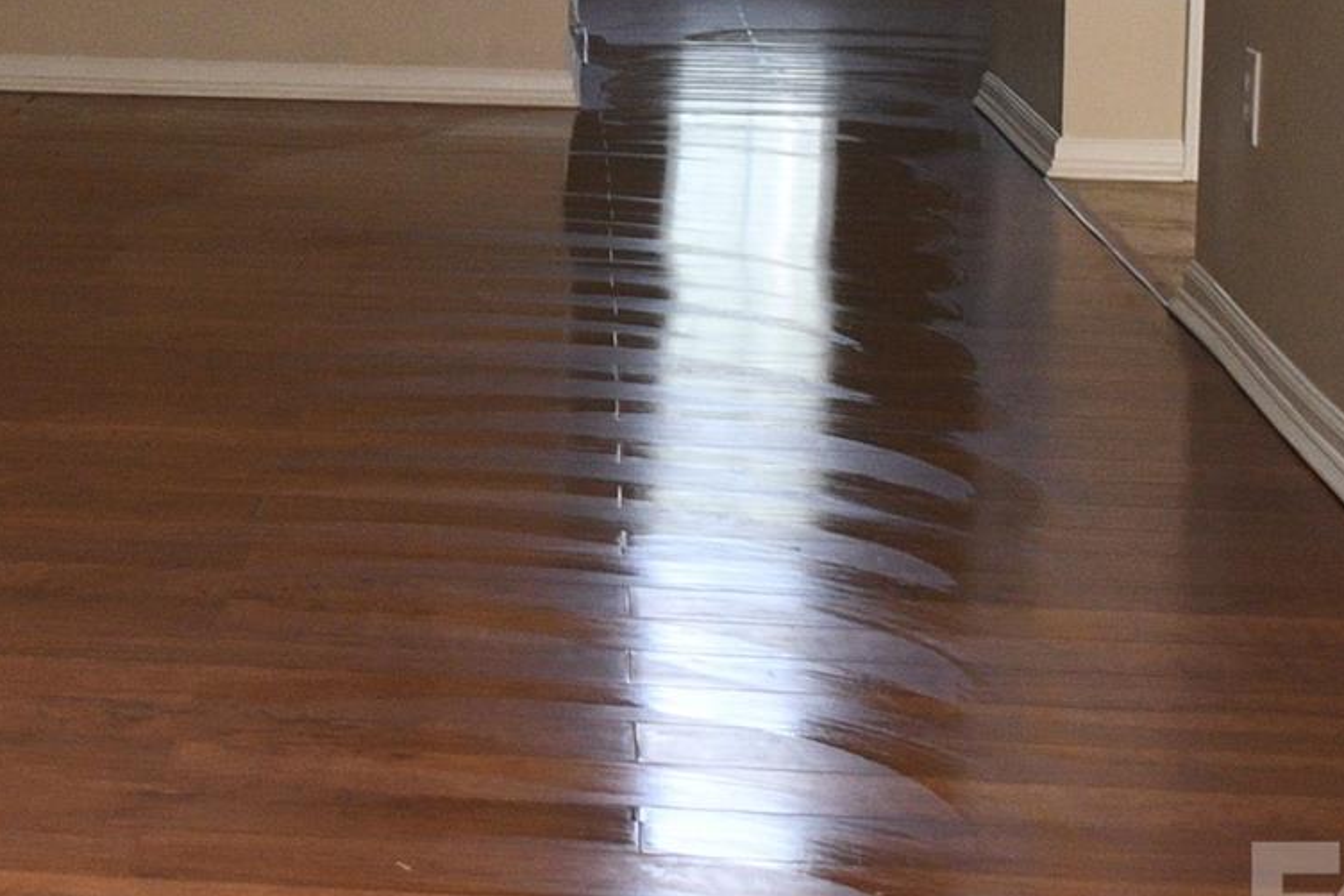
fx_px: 3658
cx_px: -9
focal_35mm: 98
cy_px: -28
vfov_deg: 13.7
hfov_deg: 20.2
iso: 900
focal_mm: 18
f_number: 3.5
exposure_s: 1/125
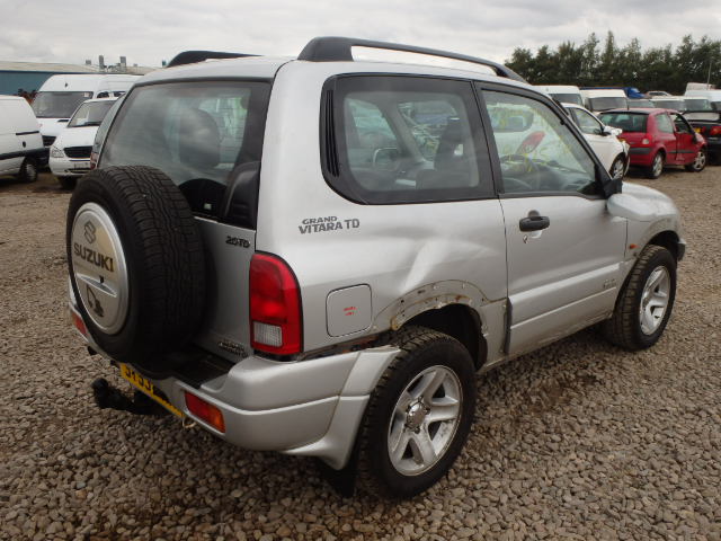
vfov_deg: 46.8
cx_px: 360
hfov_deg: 60.0
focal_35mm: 30
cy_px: 270
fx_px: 625
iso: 125
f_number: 4.1
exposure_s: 1/640
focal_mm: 5.4
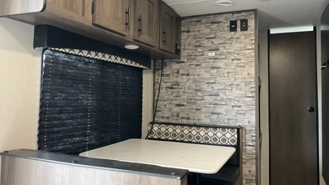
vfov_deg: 36.6
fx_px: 279
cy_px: 81
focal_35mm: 32
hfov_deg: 61.0
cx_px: 164
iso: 320
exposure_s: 1/40
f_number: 1.8
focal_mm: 3
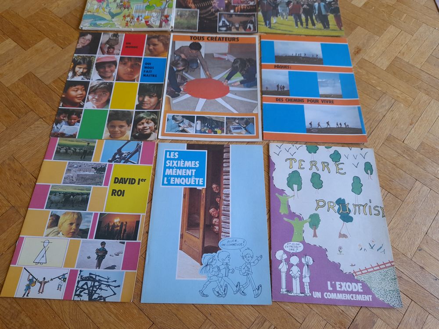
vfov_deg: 54.9
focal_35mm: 25
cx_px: 220
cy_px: 164
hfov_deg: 69.4
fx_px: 317
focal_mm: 4.6
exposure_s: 1/50
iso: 64
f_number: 2
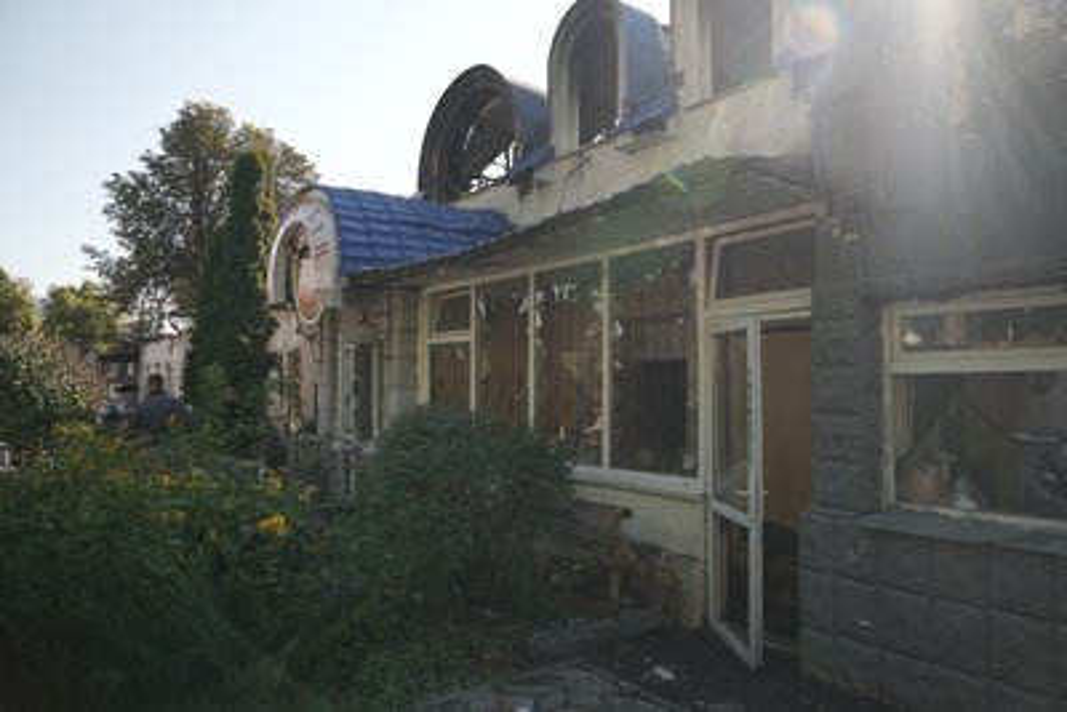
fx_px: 712
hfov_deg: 73.7
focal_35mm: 24
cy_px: 356
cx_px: 534
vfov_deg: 53.2
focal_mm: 24
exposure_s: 1/160
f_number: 2.8
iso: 125
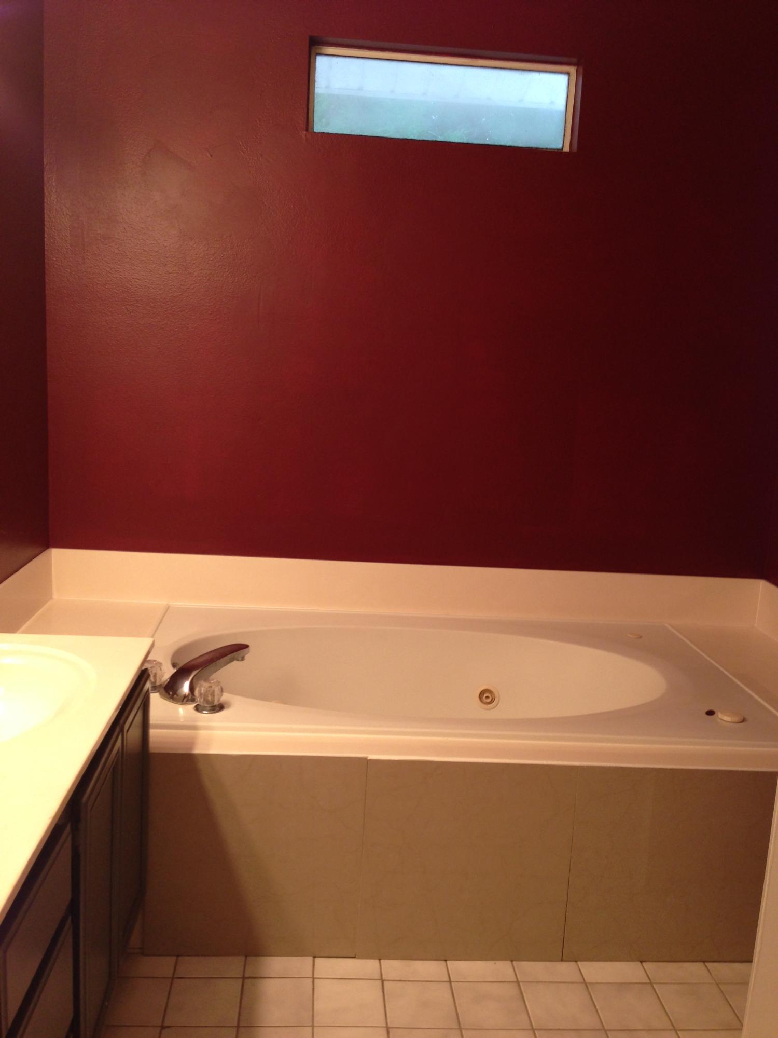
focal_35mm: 33
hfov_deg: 42.9
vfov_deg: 55.4
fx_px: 989
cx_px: 389
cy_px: 519
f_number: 2.4
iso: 80
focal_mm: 4.12
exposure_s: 1/20
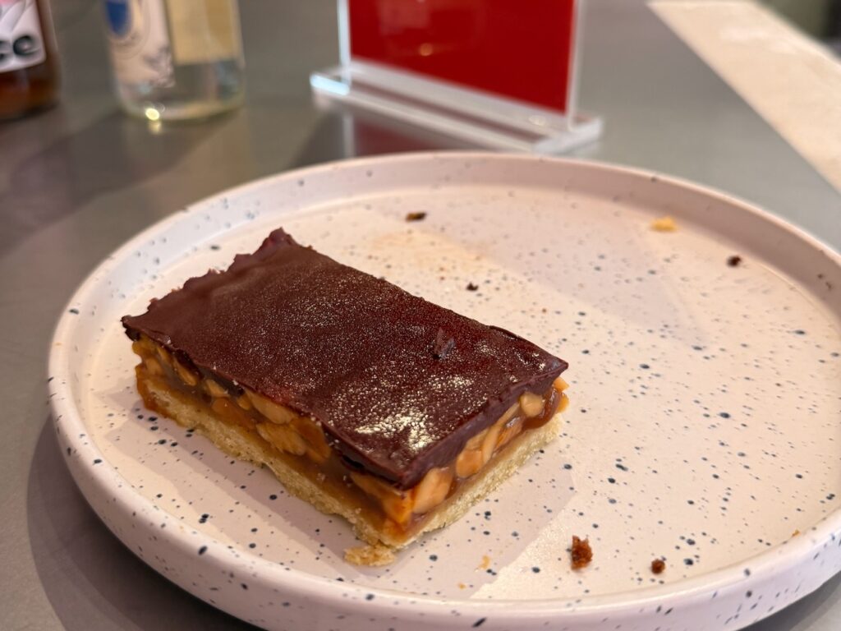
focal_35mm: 24
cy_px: 316
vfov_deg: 56.8
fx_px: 583
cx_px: 420
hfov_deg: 71.6
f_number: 1.78
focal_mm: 6.76
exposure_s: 1/121
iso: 125
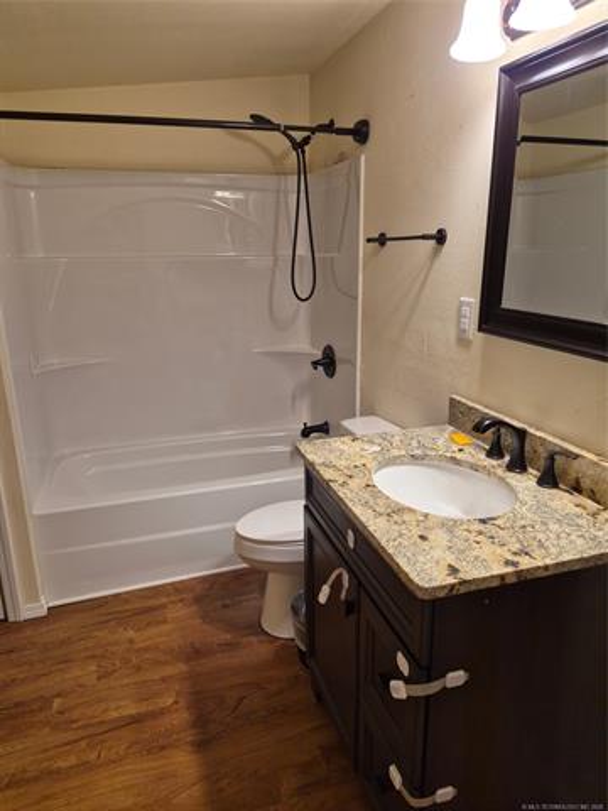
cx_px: 304
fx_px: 539
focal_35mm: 23
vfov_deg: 73.9
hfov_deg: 58.9
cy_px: 406
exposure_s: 1/120
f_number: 1.8
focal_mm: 5.4
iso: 400
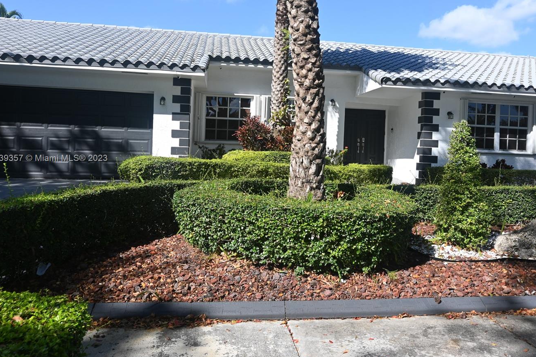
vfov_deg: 38.9
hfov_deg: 55.7
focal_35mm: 34
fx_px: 505
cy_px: 159
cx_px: 304
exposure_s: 1/200
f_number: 8
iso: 100
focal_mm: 18.5
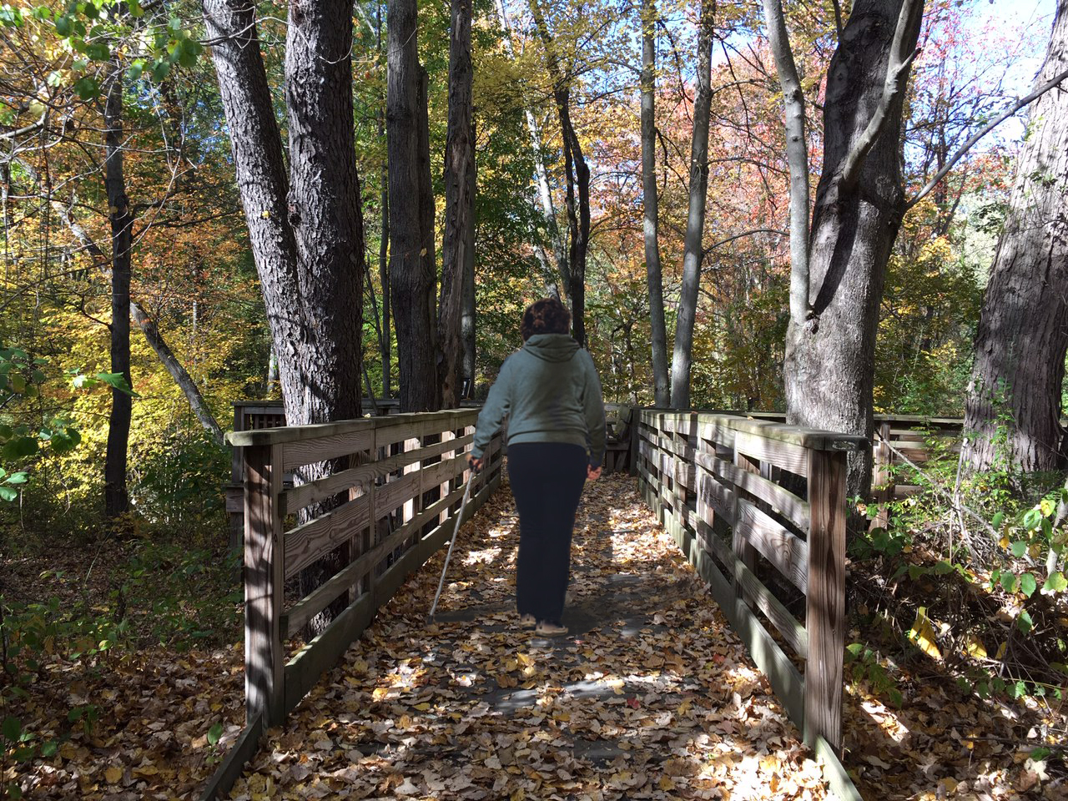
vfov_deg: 48.2
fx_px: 895
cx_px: 534
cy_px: 400
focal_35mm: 29
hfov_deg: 61.7
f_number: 2.2
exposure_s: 1/167
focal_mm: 4.15
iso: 25
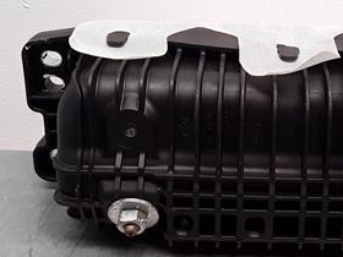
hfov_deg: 29.9
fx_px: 634
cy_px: 97
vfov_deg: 22.9
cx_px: 244
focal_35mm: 64
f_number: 1.9
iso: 100
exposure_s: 1/100
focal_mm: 2.91
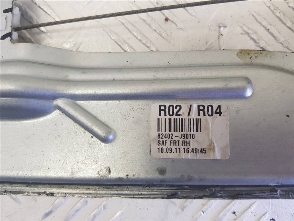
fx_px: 221
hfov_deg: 67.3
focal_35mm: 26
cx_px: 147
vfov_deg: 53.1
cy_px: 110
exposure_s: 1/100
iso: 80
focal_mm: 4.2
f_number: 1.7
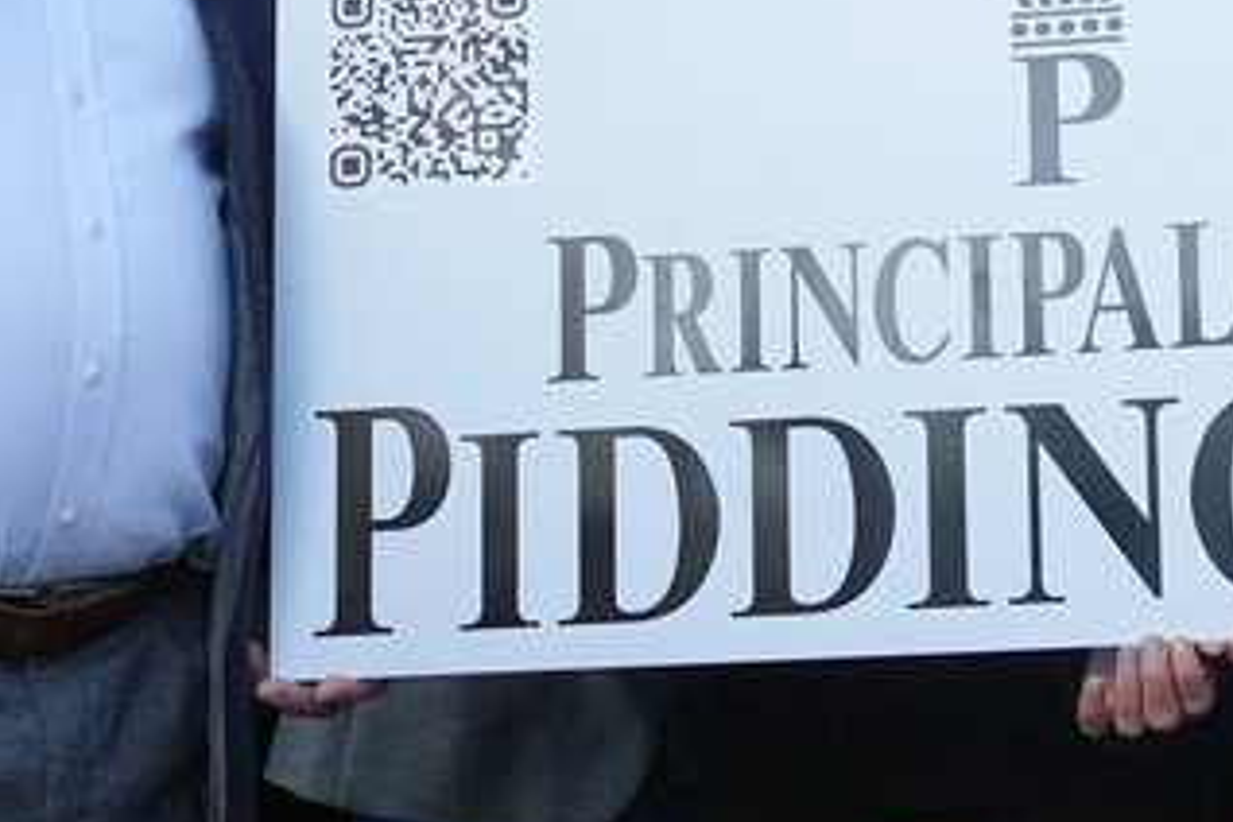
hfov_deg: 19.3
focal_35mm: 103
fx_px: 3527
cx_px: 1225
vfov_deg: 13.0
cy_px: -105
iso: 2000
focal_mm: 32
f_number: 3.2
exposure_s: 1/2000
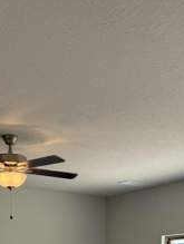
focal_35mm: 70
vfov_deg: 23.9
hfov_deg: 21.0
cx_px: 62
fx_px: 495
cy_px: 328
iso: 100
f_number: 1.78
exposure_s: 1/249
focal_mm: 6.76
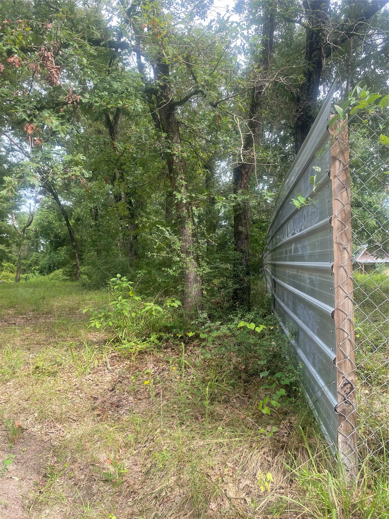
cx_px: 194
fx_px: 390
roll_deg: +0.5
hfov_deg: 53.1
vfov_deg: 67.3
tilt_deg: +1.6
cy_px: 260
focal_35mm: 26
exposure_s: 1/248
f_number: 1.8
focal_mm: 4.25
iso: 32
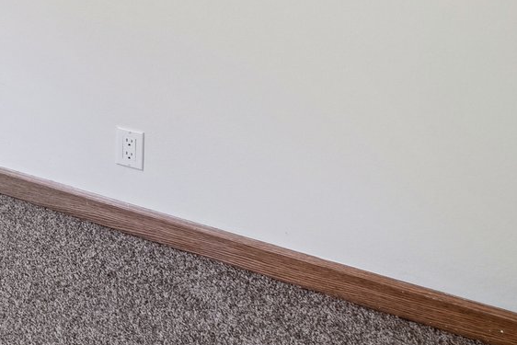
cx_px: -385
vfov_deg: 22.6
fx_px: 733
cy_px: -146
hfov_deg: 23.2
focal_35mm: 51
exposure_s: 1/13
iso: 200
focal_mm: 14
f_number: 9
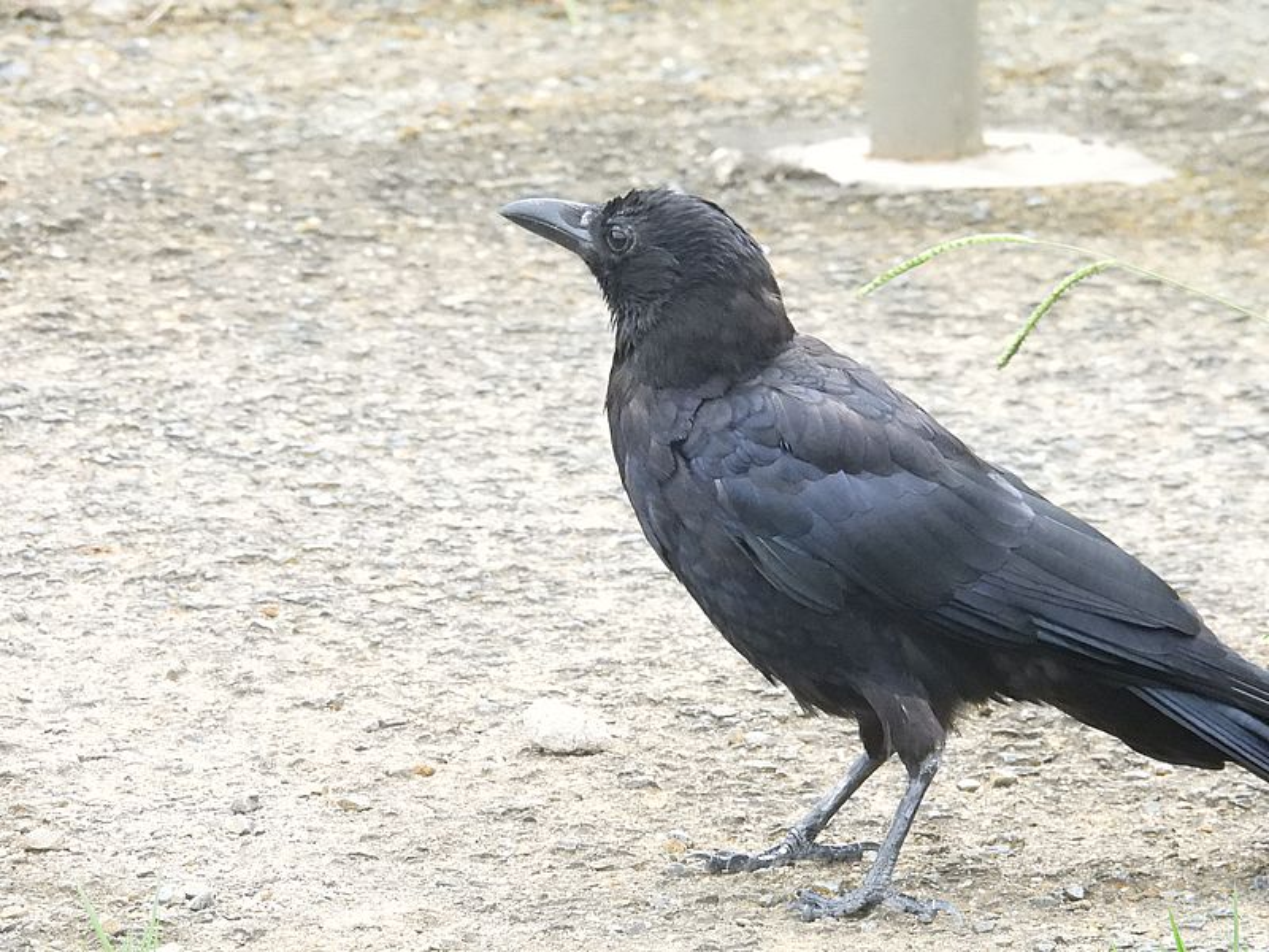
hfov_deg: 4.4
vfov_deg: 3.3
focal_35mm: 450
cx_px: 634
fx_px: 16497
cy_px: 476
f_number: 5
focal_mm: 80.3
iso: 1600
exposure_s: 1/1600
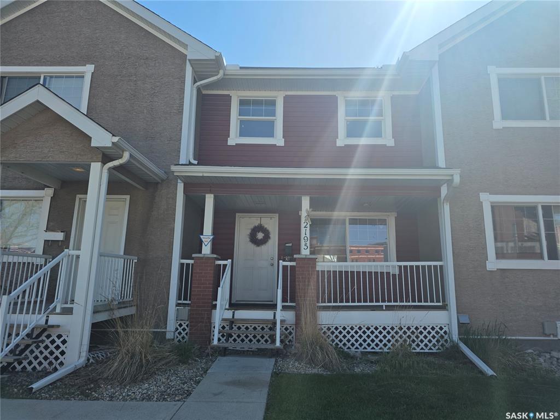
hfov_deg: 73.9
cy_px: 210
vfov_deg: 58.9
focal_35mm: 23
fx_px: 372
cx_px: 280
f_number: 1.7
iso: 80
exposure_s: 1/5296
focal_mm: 6.3
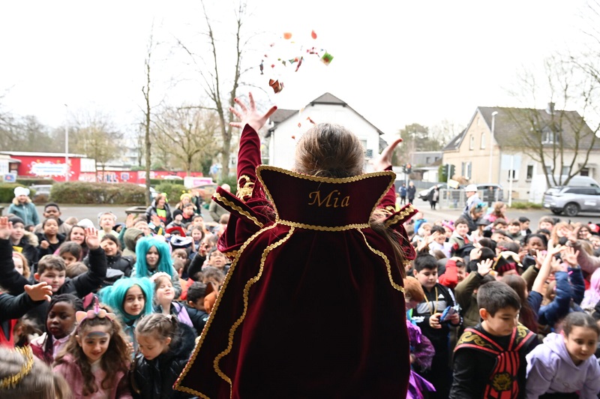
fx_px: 491
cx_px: 300
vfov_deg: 44.2
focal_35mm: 30
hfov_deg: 62.8
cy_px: 200
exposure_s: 1/160
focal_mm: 29.5
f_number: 6.3
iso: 2000
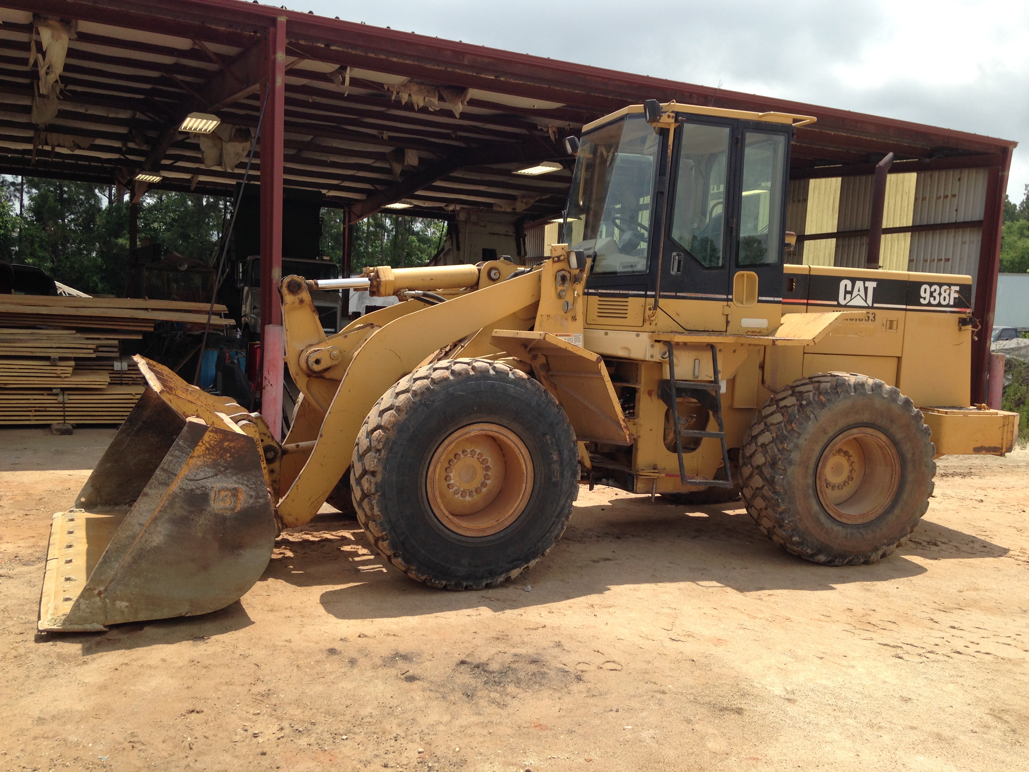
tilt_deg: -5.1
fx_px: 981
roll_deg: -0.8
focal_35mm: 33
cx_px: 514
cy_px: 386
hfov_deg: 55.4
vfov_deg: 42.9
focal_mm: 4.12
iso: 50
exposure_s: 1/1290
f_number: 2.4
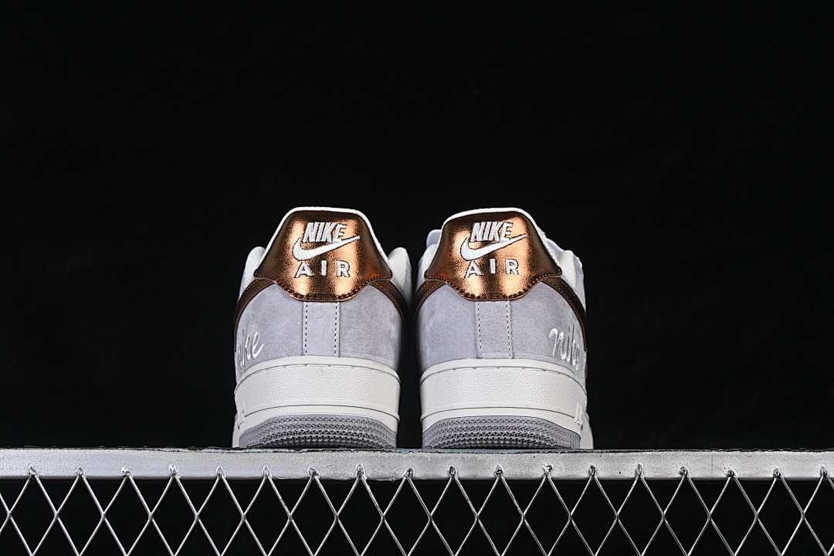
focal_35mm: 75
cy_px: 278
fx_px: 1737
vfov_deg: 18.2
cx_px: 417
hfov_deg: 27.0
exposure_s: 1/80
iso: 160
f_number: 8
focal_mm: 50
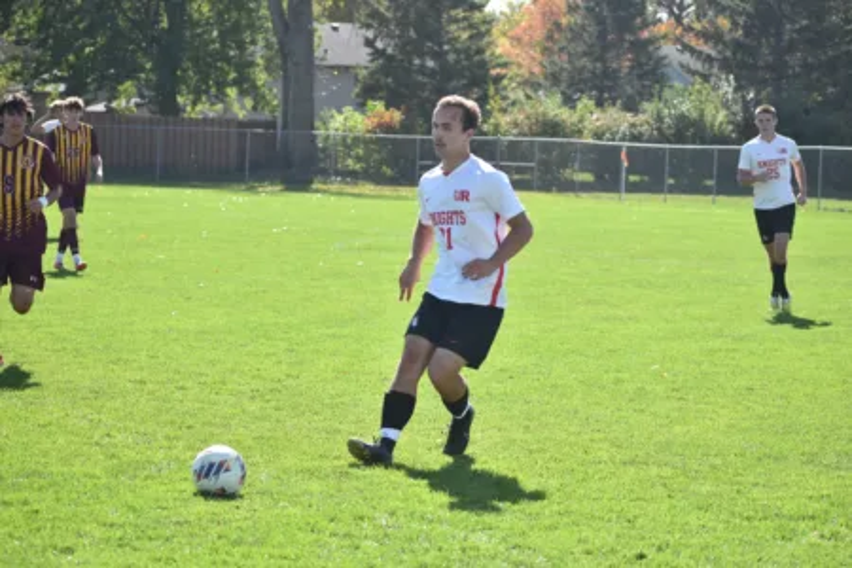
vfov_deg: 10.2
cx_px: 426
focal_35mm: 135
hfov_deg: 15.2
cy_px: 284
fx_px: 3195
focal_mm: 90
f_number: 5
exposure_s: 1/1250
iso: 400
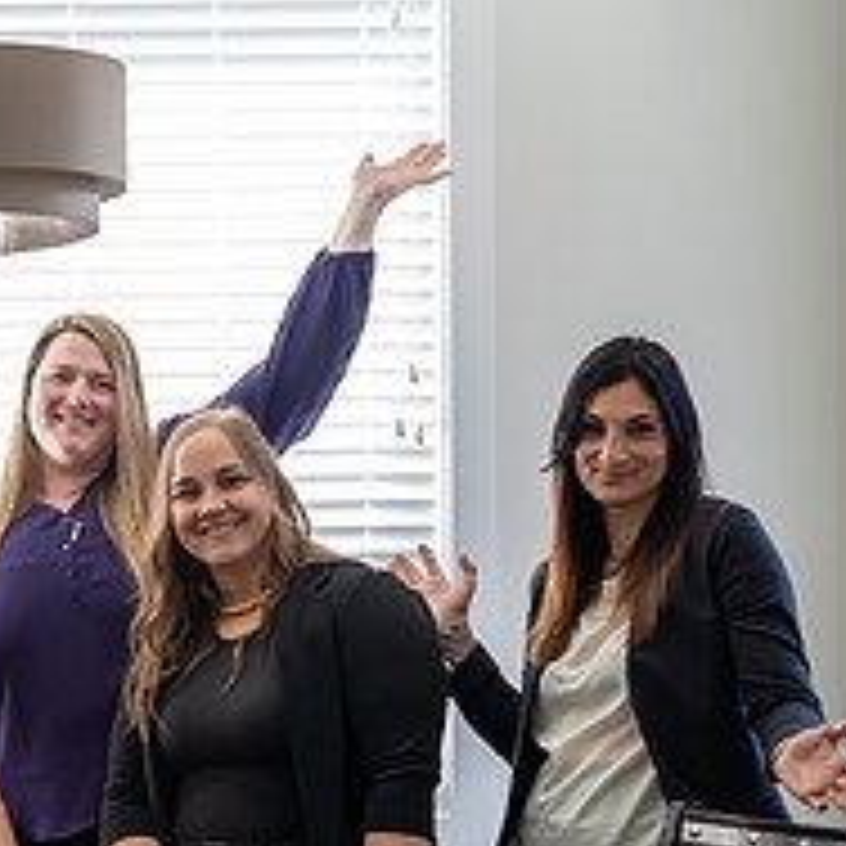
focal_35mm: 112
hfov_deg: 14.5
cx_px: -442
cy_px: 740
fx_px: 3097
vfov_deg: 15.4
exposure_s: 1/250
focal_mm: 35
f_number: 2.5
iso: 800
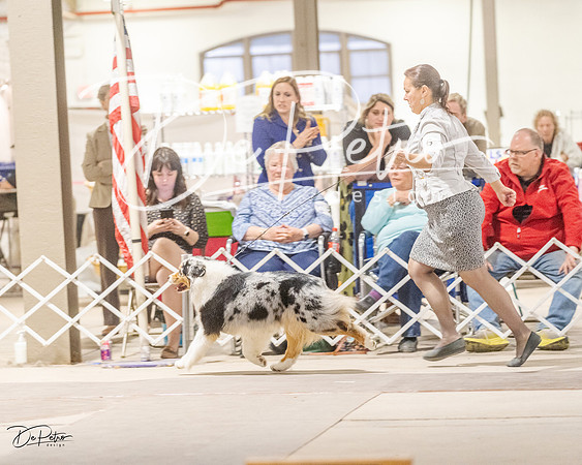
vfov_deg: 10.4
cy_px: 232
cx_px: 252
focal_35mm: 149
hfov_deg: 13.0
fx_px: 2560
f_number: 3.2
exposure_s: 1/320
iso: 6400
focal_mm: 132
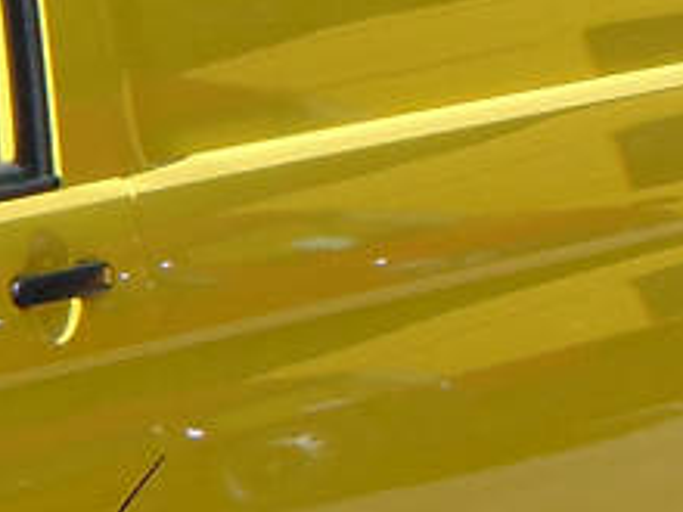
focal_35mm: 363
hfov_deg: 5.3
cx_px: -801
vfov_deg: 4.1
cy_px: 515
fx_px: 7162
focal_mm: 9
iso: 80
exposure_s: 1/200
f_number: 9
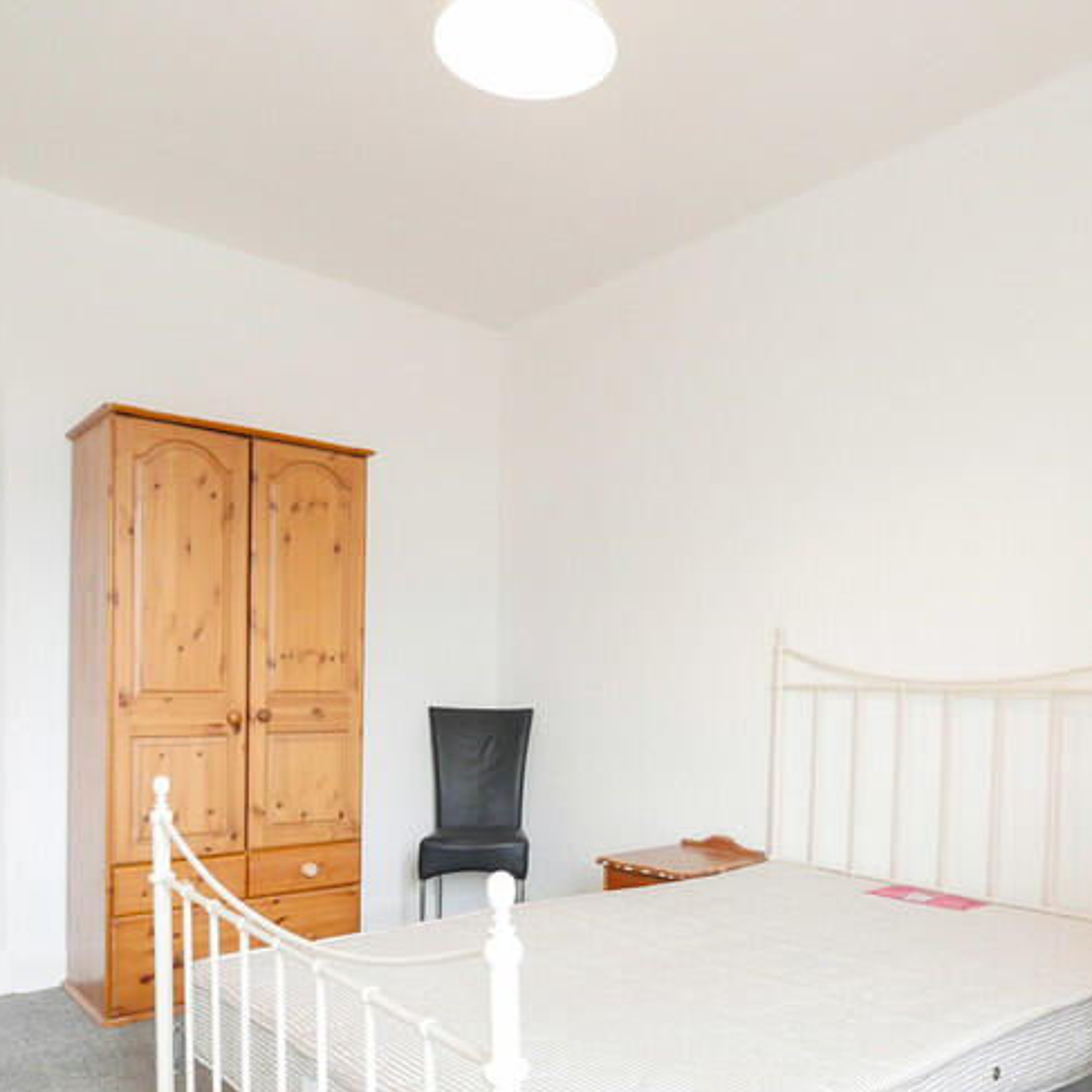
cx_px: 675
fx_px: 928
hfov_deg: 60.2
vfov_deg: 59.7
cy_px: 718
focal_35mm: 26
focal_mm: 7
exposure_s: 1/60
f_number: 4
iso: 1600
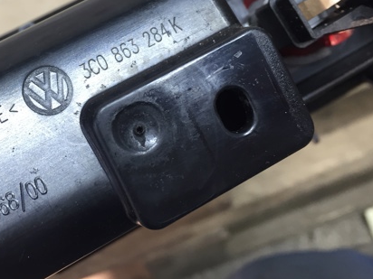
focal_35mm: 45
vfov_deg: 31.6
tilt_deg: -51.8
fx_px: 485
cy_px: 70
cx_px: 106
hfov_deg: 41.2
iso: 80
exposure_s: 1/33
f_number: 2.2
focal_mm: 4.15
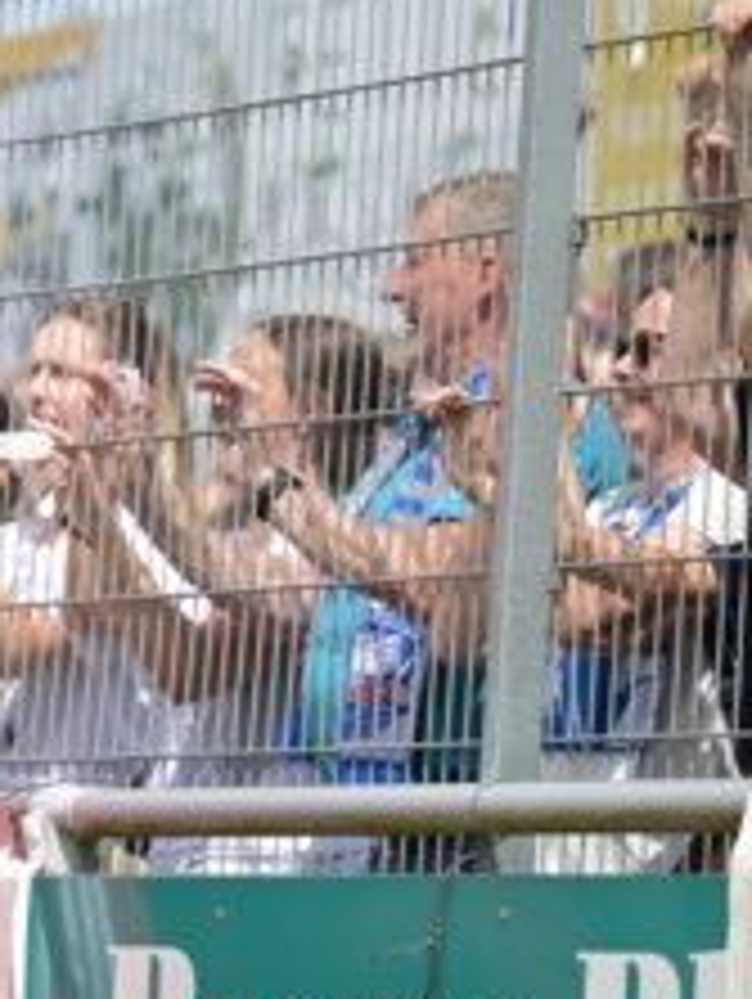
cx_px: -833
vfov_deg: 5.0
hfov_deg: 3.7
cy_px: 533
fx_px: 11506
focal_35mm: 398
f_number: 2.8
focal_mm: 115
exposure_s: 1/2000
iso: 125
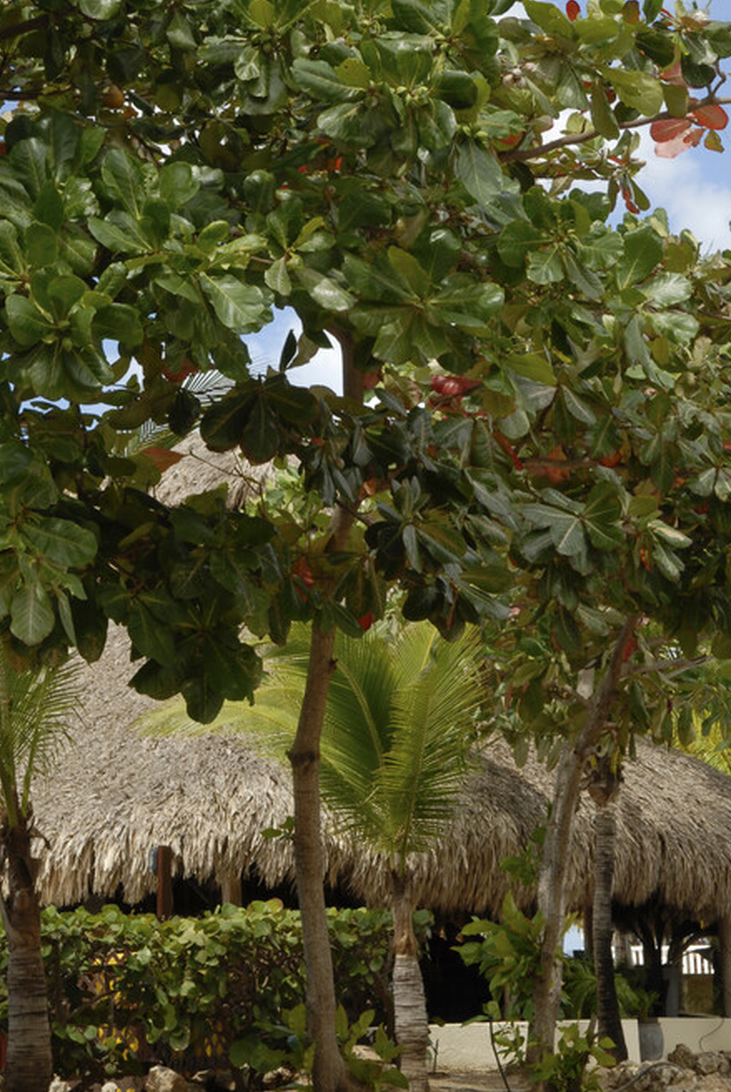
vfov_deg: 22.8
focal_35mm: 89
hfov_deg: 15.4
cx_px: 241
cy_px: 474
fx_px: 2703
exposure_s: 1/60
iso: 100
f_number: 11
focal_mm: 38
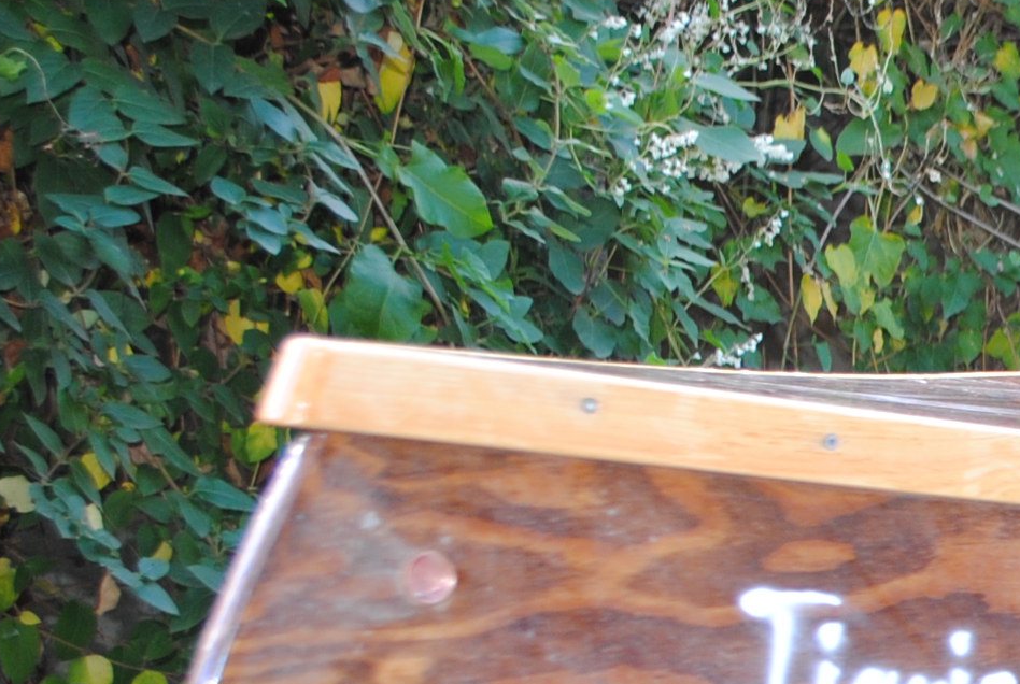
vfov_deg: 12.3
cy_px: 739
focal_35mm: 110
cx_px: 1506
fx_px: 3123
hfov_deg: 16.9
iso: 200
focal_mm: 24
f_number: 4
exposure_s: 1/60
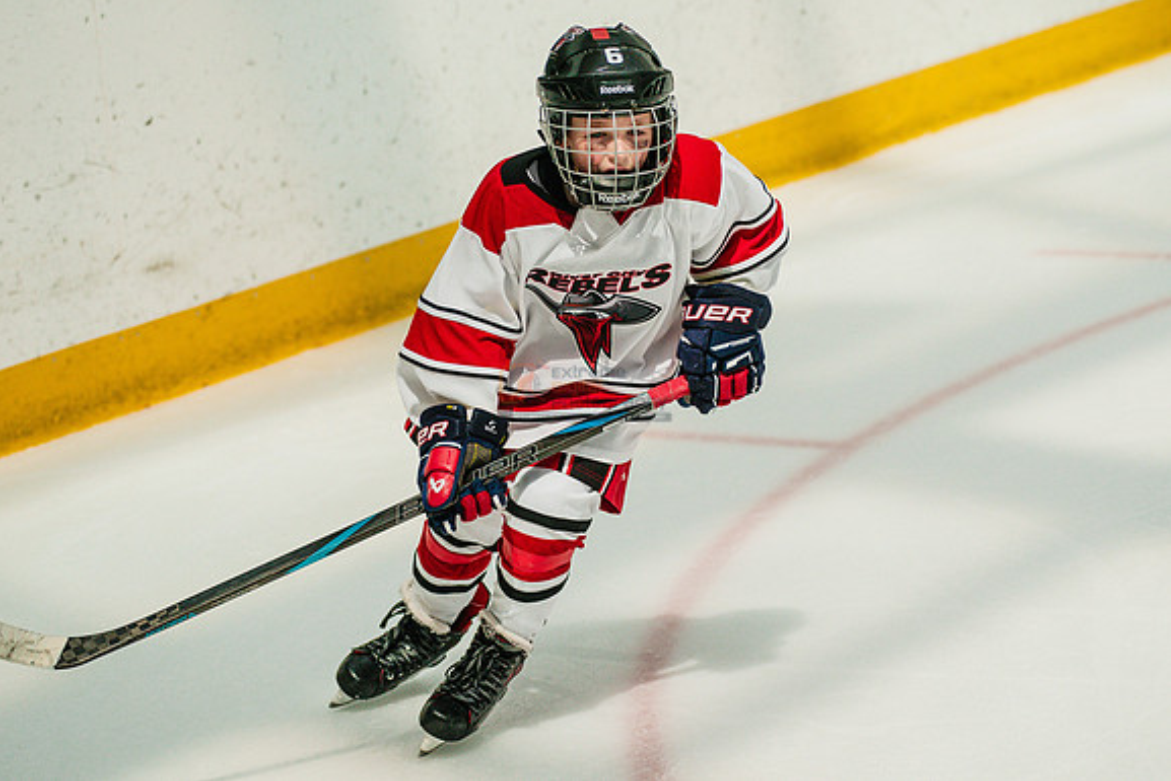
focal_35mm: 179
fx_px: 5824
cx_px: 706
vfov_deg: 7.7
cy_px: 378
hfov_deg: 11.5
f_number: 4
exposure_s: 1/5000
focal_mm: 148
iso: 1600
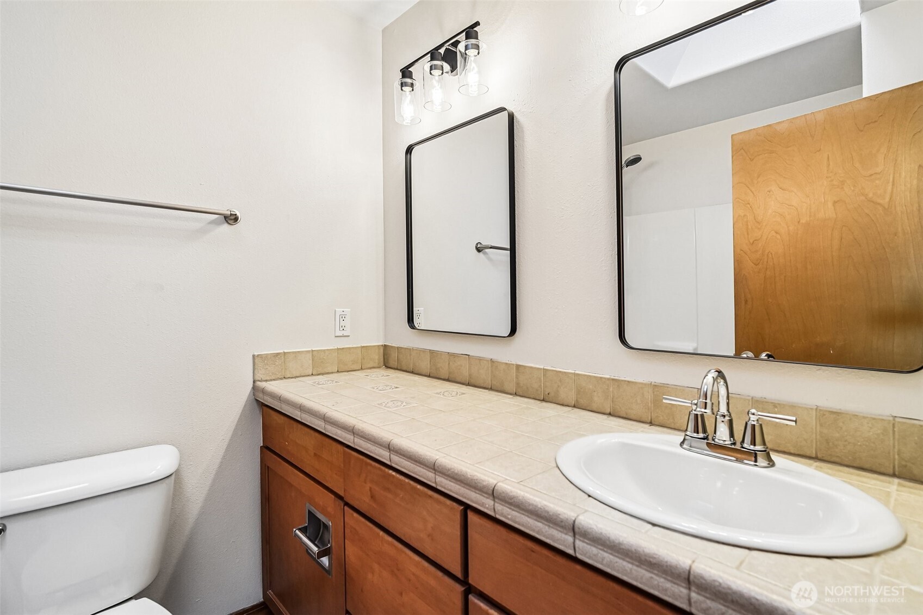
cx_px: 462
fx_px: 410
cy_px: 308
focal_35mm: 16
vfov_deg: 73.7
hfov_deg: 96.7
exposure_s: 1/125
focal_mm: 16
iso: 1600
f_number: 5.6
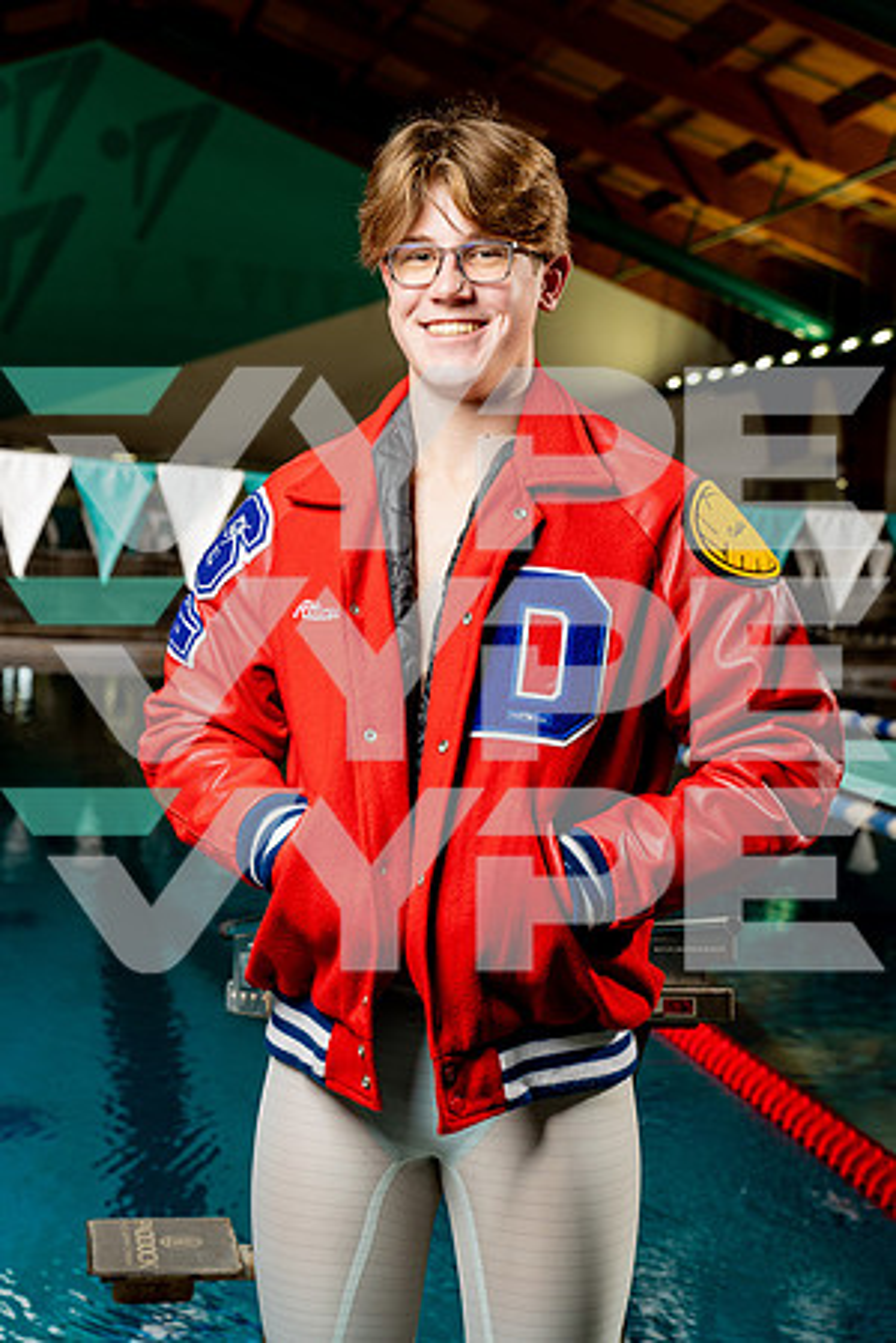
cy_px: 672
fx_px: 2426
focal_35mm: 65
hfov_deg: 20.9
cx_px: 448
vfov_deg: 31.0
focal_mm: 65
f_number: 5.6
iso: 640
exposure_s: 1/250
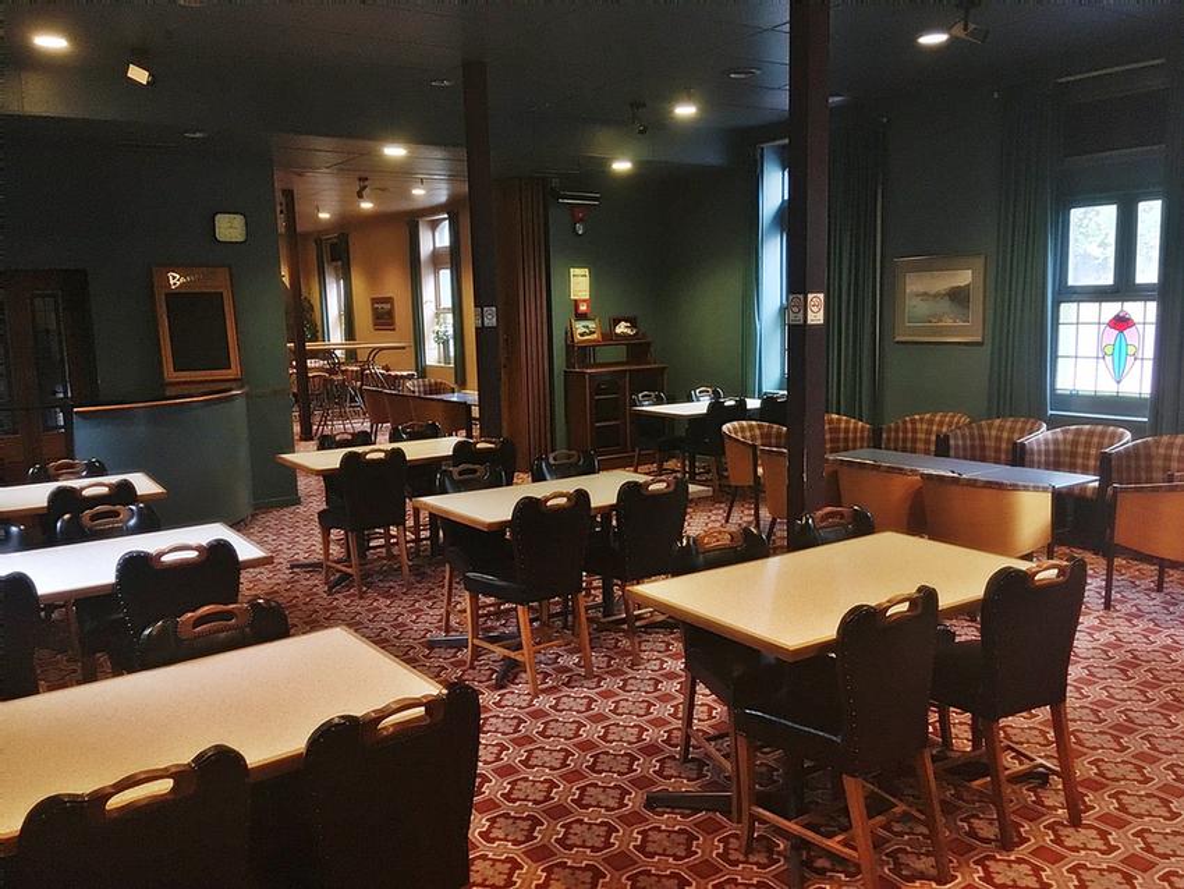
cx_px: 592
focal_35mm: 29
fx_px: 992
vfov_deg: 48.2
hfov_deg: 61.6
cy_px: 444
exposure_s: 1/17
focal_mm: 4.15
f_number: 2.2
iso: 200
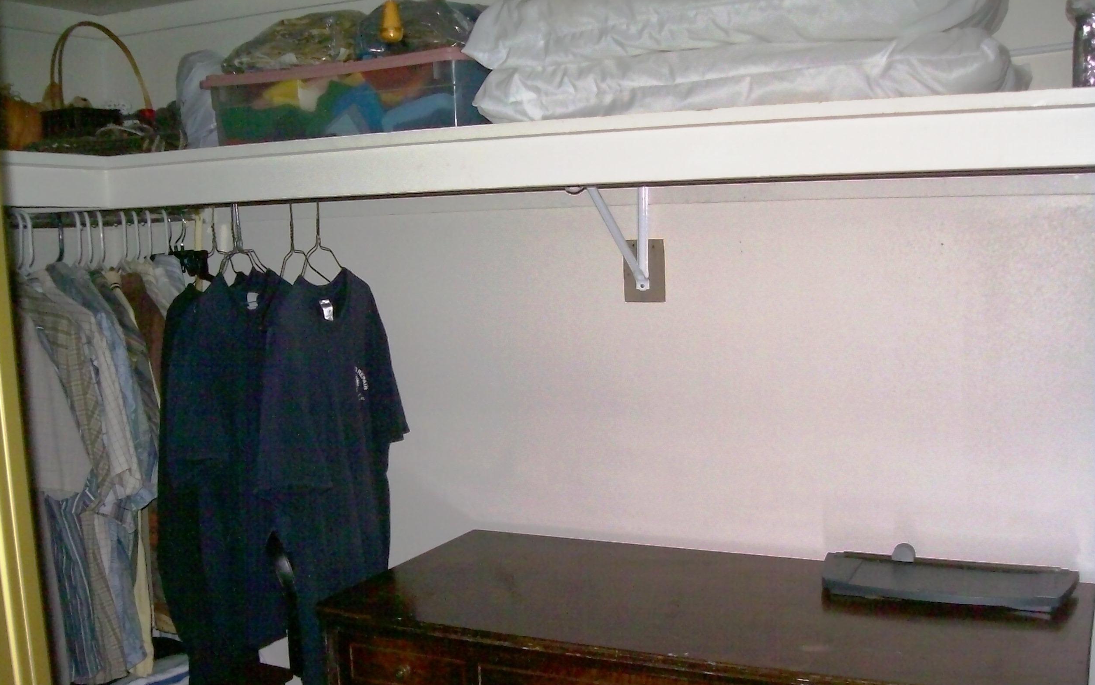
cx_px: 536
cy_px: 406
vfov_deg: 32.7
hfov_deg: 50.4
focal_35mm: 39
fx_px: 1164
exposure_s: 1/64
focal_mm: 6
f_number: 2.7
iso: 160
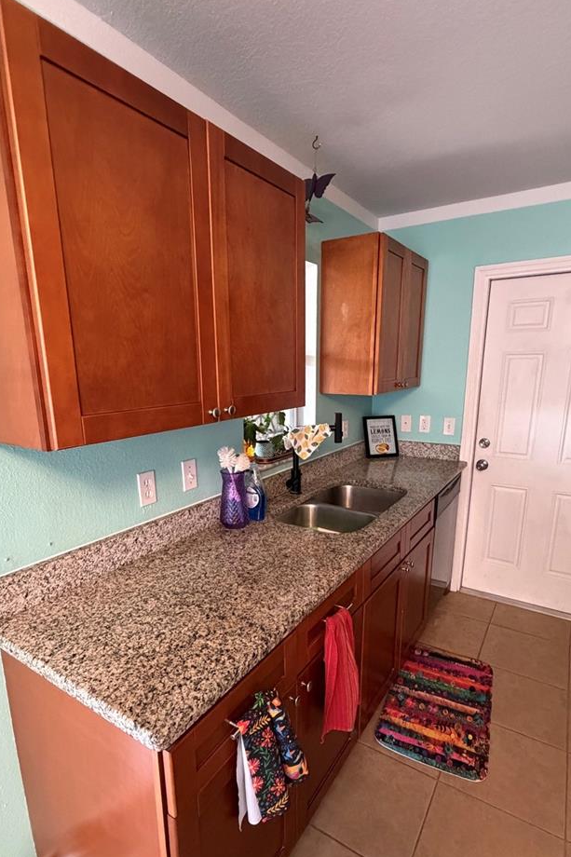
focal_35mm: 19
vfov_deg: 86.6
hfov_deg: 64.5
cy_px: 474
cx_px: 277
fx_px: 452
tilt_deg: -13.1
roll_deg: +0.9
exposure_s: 1/60
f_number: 2.2
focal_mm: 2.22
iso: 800
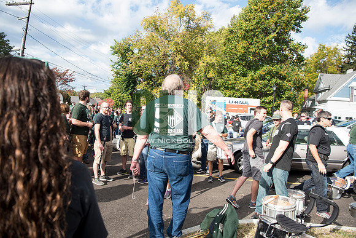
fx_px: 237
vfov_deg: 53.2
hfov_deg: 73.7
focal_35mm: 24
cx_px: 178
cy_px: 119
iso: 250
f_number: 4.5
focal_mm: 24
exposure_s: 1/800
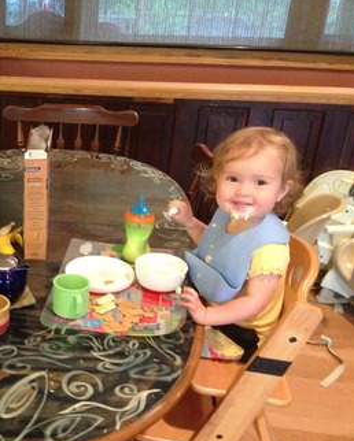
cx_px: 14
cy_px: 251
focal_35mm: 50
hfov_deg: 28.7
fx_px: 654
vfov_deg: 37.2
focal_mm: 4.13
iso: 400
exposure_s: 1/17
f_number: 2.4
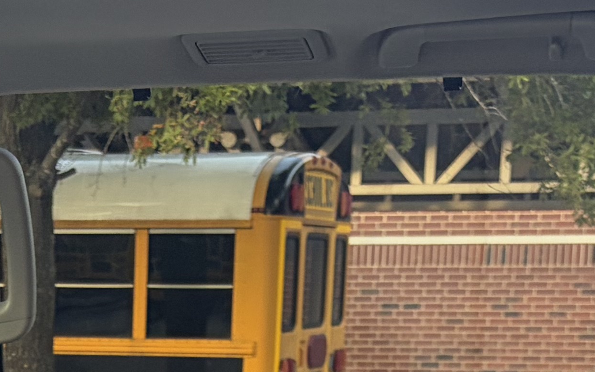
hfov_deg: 16.1
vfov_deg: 9.3
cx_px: -20
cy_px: 868
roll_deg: +0.4
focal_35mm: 127
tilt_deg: -12.6
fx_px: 2059
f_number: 1.6
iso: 125
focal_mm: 5.96
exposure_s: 1/72
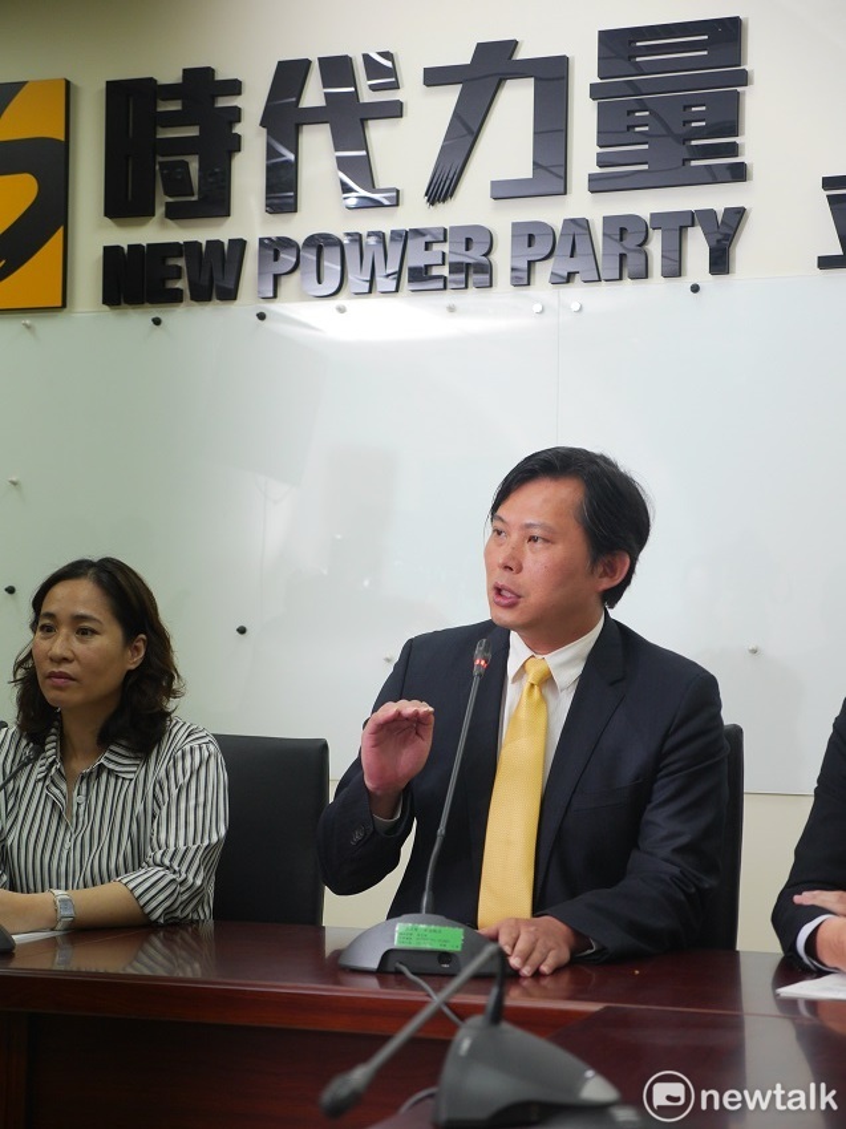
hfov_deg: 21.0
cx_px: 423
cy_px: 564
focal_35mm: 70
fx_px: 2282
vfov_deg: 27.8
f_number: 2.8
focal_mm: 35
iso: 640
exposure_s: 1/250
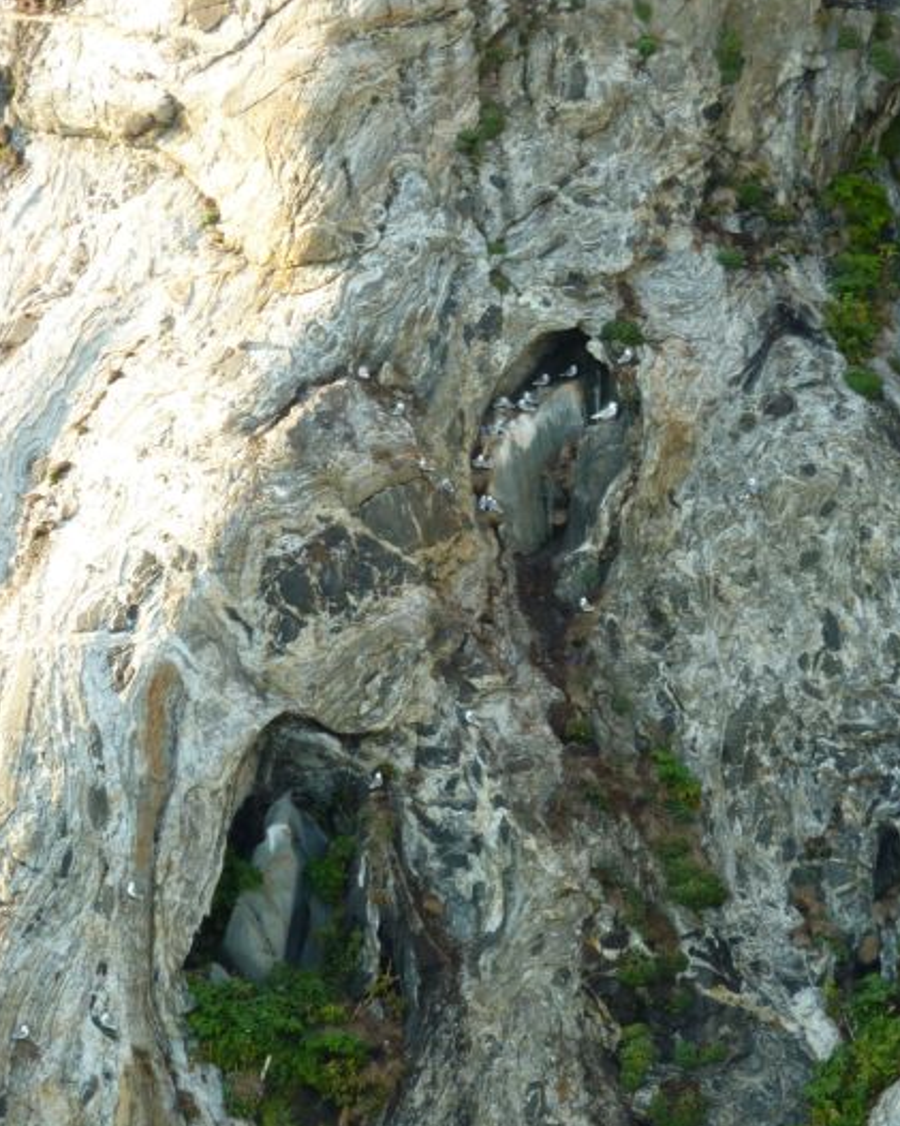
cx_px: 464
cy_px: 622
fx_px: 7265
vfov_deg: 8.9
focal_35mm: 218
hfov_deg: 7.1
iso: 80
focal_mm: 32.1
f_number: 4.5
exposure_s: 1/80
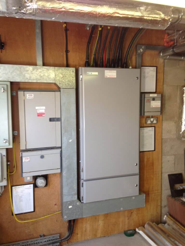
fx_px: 235
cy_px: 123
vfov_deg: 55.4
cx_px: 92
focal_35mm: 33
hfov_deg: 42.9
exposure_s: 1/20
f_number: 2.4
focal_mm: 4.1
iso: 50
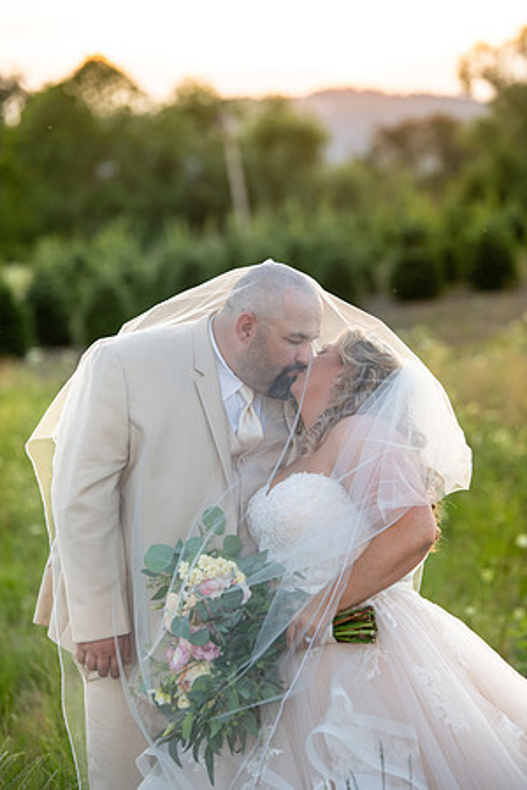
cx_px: 264
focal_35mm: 145
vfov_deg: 14.2
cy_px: 395
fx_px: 3184
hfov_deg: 9.5
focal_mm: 145
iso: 400
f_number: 4
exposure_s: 1/320
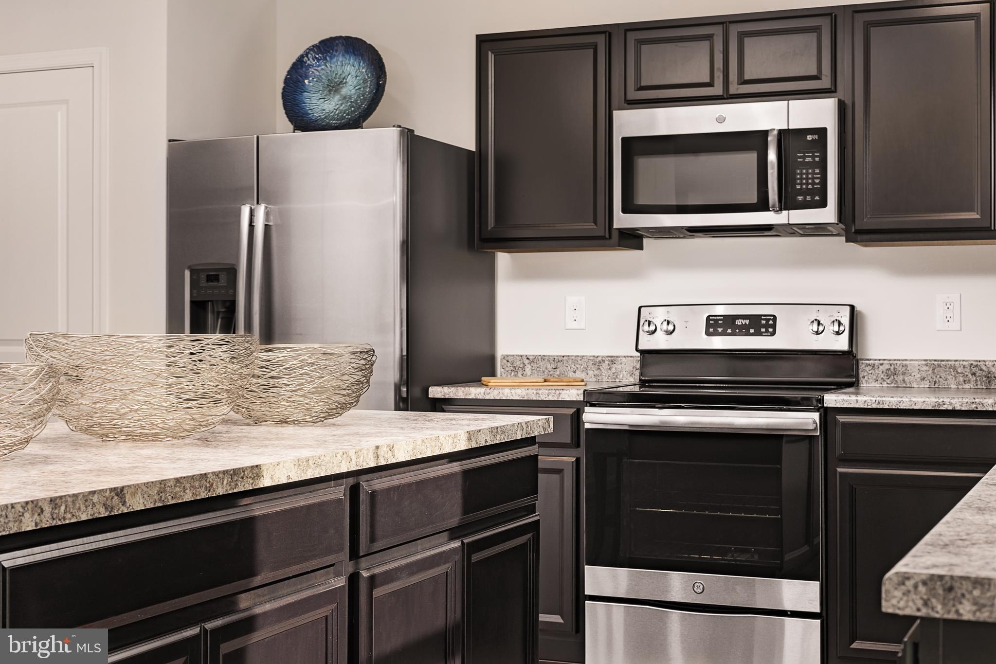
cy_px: 332
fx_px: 1383
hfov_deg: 39.6
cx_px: 498
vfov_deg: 27.0
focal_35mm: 50
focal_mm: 50
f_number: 8
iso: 200
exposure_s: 1/2
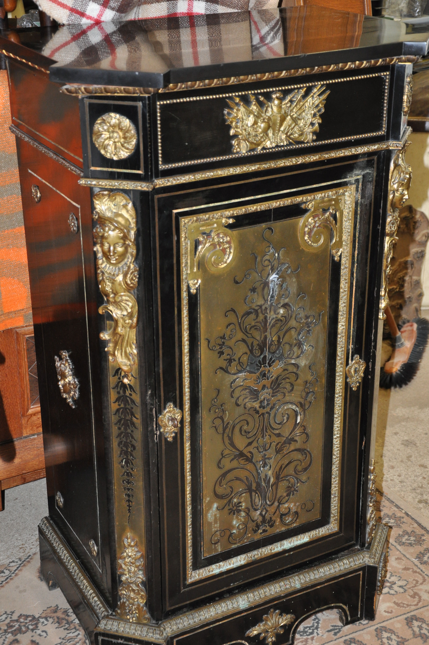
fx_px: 1075
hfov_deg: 22.6
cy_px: 322
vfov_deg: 33.4
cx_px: 214
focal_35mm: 60
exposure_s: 1/60
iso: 800
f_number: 4.5
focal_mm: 40
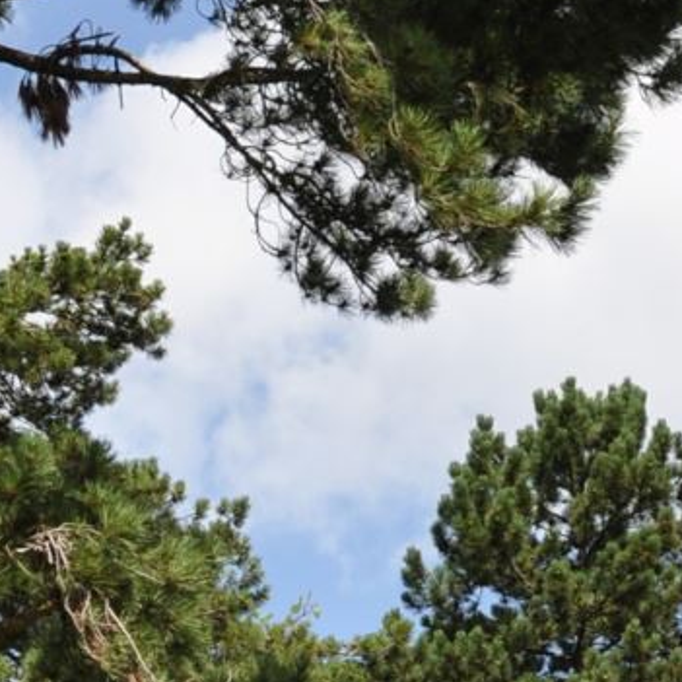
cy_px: 706
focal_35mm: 185
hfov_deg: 9.3
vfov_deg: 9.4
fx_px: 4124
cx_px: -197
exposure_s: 1/400
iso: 200
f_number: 10
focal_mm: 24
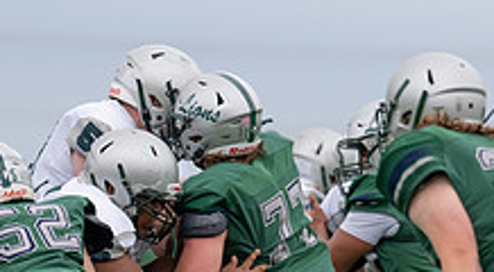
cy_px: 274
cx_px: 200
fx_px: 8419
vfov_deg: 1.9
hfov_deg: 3.4
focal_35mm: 646
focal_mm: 200
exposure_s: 1/1250
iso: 250
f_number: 2.8
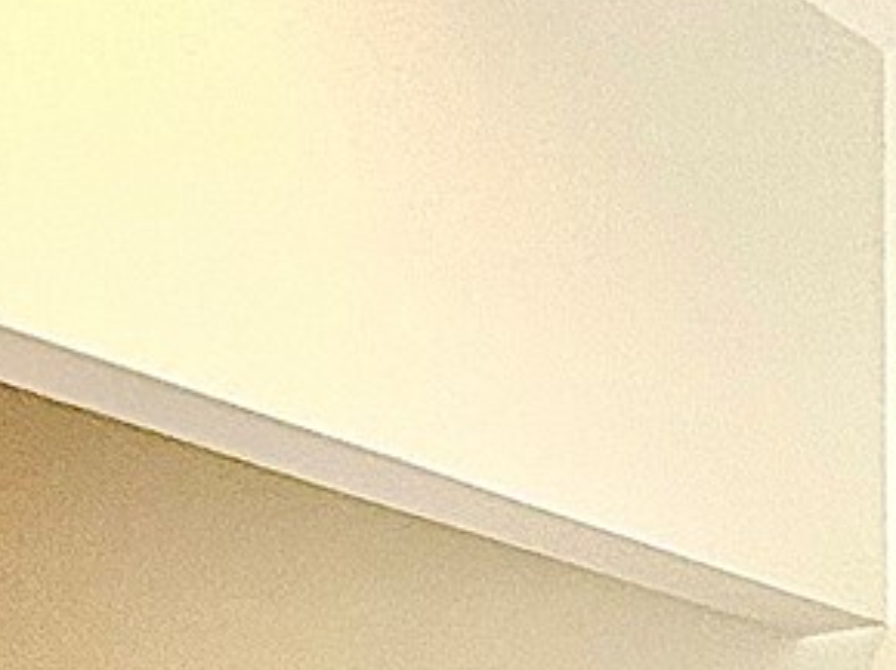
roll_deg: -0.2
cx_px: 1415
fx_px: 2560
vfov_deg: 13.4
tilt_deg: +0.3
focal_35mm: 99
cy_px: 1220
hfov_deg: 17.5
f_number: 2.2
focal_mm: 2.22
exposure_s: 1/120
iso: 64
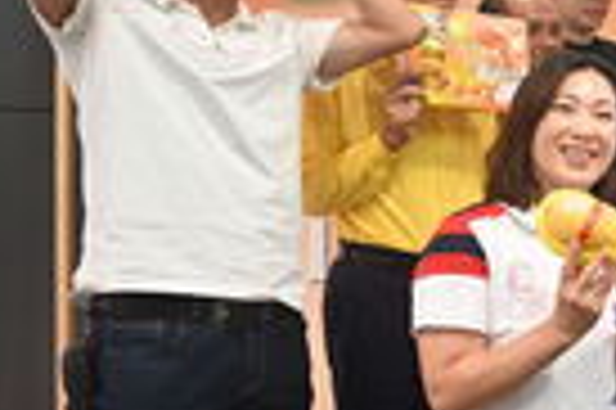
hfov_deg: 23.9
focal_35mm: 70
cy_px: 288
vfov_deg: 19.3
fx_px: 1196
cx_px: 877
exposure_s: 1/125
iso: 1800
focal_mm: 24
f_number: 4
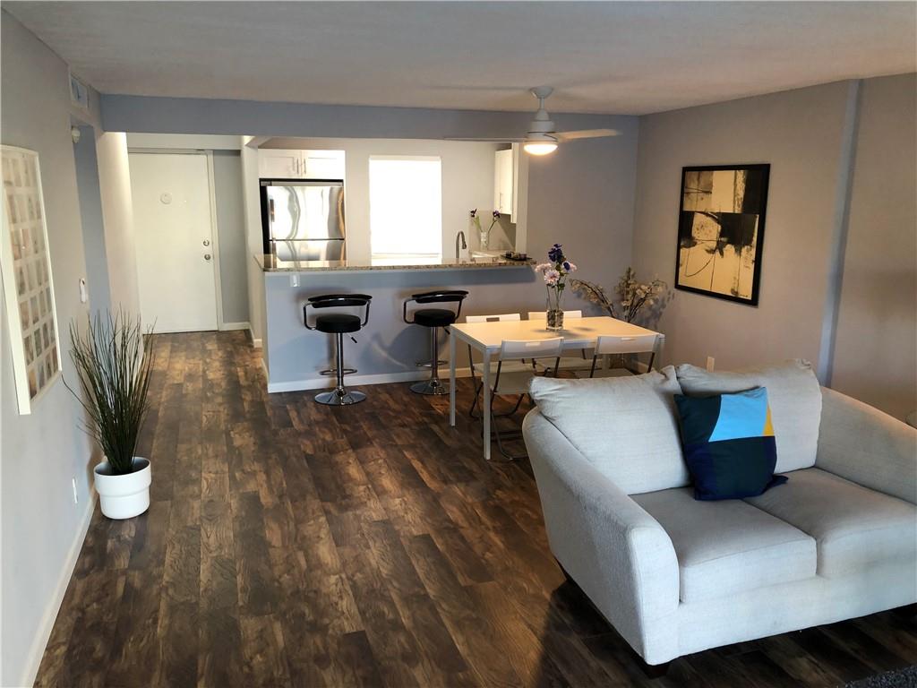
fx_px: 742
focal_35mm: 28
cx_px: 458
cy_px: 344
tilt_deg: -11.2
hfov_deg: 63.4
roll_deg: +0.0
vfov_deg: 49.7
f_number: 1.8
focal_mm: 3.99
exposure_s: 1/24
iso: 40
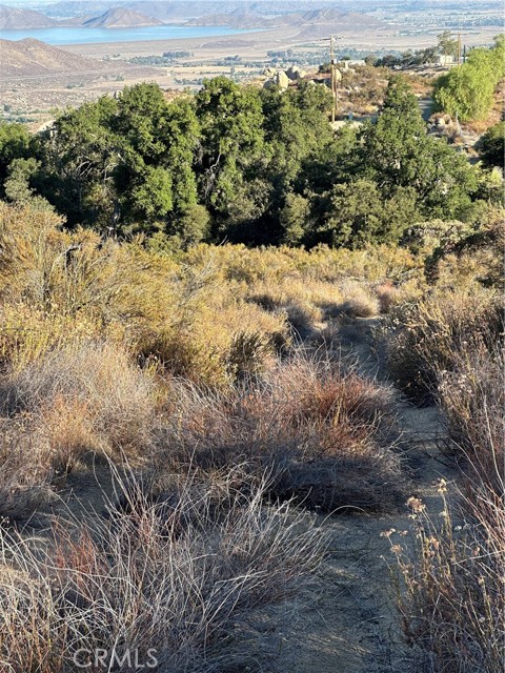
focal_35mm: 77
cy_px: 336
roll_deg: +2.0
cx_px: 252
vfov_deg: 25.3
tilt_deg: -13.5
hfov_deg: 19.1
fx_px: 1498
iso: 32
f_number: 2.8
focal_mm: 9
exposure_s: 1/181
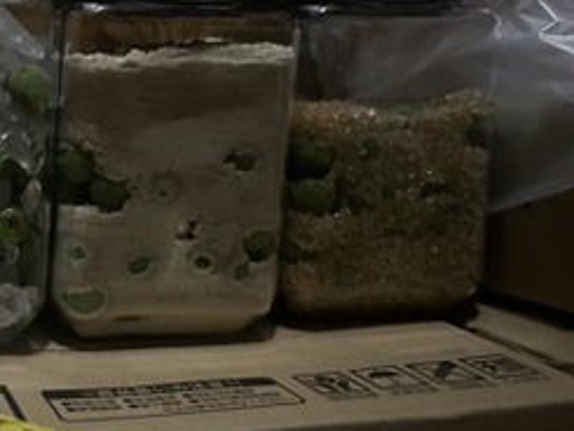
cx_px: 14
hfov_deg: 34.4
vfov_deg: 28.3
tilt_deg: -5.7
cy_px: 124
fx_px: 846
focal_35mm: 51
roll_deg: -1.0
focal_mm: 5.7
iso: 2000
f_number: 1.5
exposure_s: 1/15
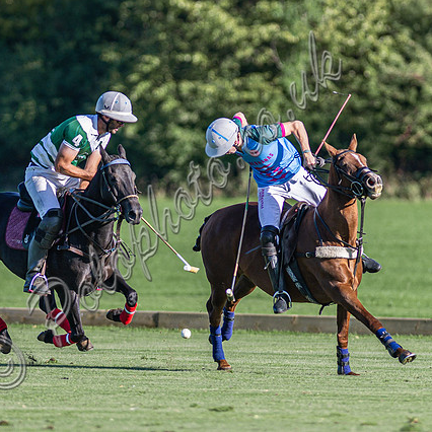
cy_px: 211
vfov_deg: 1.7
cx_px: 201
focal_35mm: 1004
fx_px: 14176
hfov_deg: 1.7
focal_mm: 300
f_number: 3.2
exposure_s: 1/1600
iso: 160
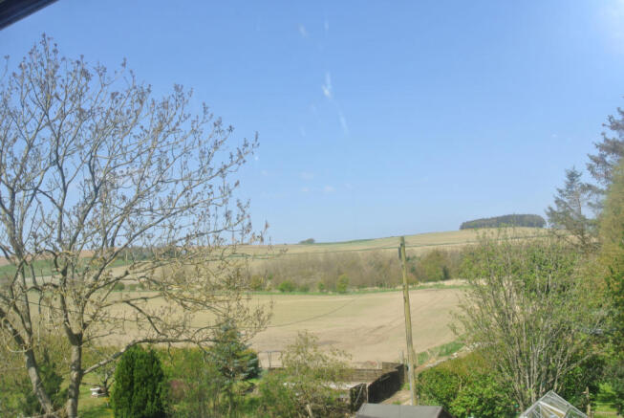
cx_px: 312
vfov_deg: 37.9
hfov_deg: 54.4
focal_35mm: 35
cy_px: 209
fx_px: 607
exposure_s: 1/60
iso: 100
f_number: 13
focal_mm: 13
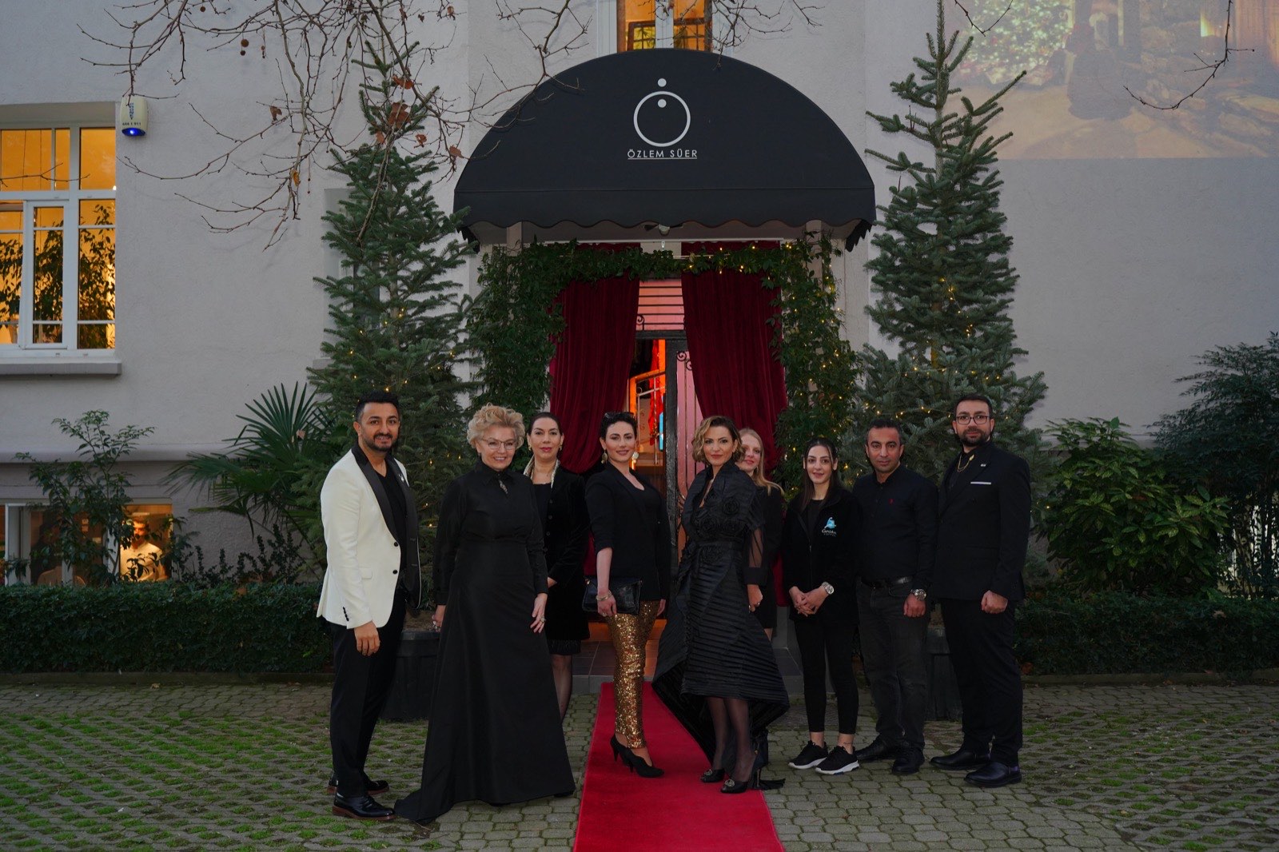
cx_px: 640
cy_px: 426
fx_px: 1314
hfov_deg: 51.9
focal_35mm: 37
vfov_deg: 35.9
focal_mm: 37
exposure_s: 1/250
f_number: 4
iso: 1600
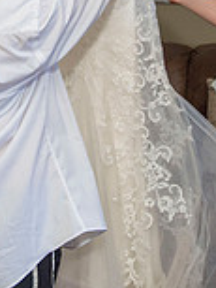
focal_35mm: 91
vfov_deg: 20.9
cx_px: 41
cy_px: 8
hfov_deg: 16.1
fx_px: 756
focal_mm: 25
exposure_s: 1/640
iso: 1250
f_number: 4
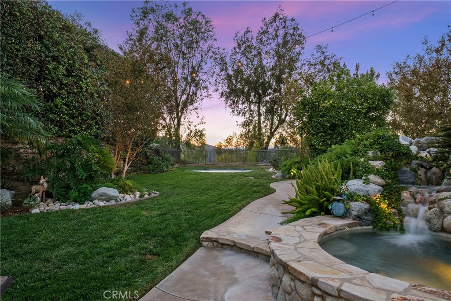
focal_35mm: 24
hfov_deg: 73.7
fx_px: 301
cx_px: 226
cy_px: 150
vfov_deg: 53.1
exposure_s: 1/1.25
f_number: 10
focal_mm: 24
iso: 125
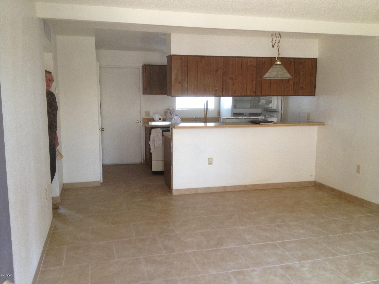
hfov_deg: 52.6
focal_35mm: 35
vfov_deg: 40.7
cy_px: 142
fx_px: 383
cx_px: 190
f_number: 2.4
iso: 100
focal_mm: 4.28
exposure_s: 1/20
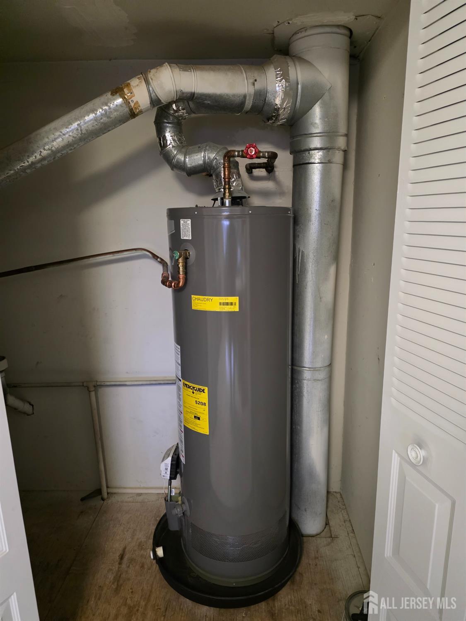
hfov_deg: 58.9
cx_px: 233
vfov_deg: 73.9
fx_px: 413
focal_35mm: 23
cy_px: 310
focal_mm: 6.25
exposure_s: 1/60
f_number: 1.7
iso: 1250
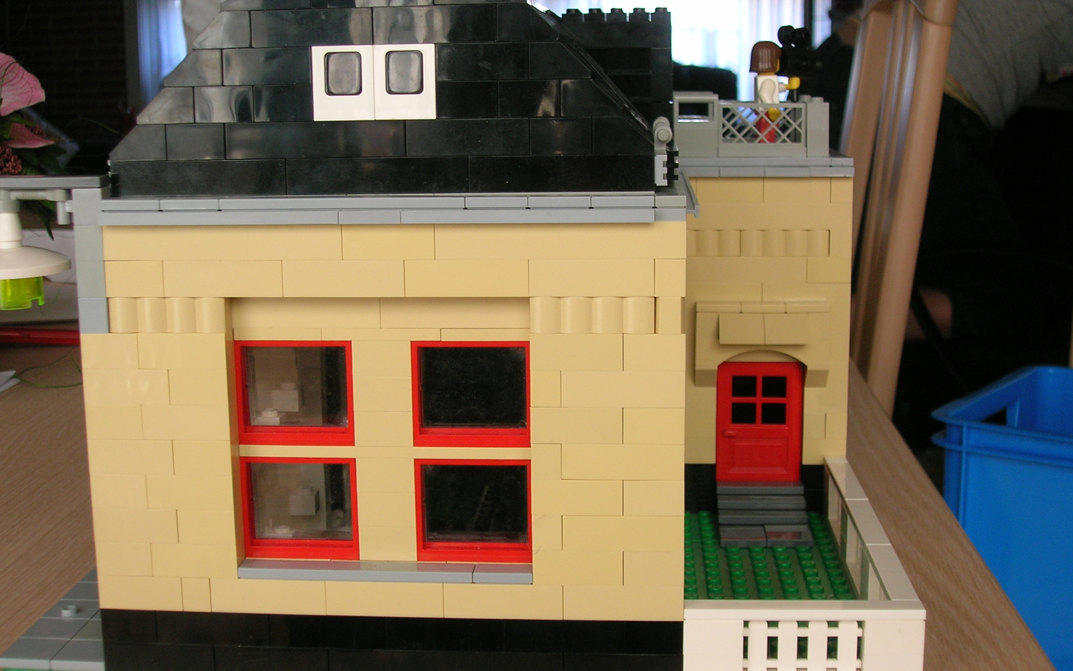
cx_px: 537
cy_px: 325
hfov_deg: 41.1
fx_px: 1433
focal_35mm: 49
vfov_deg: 26.3
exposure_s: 1/37.7
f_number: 3.2
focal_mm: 7.7
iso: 50
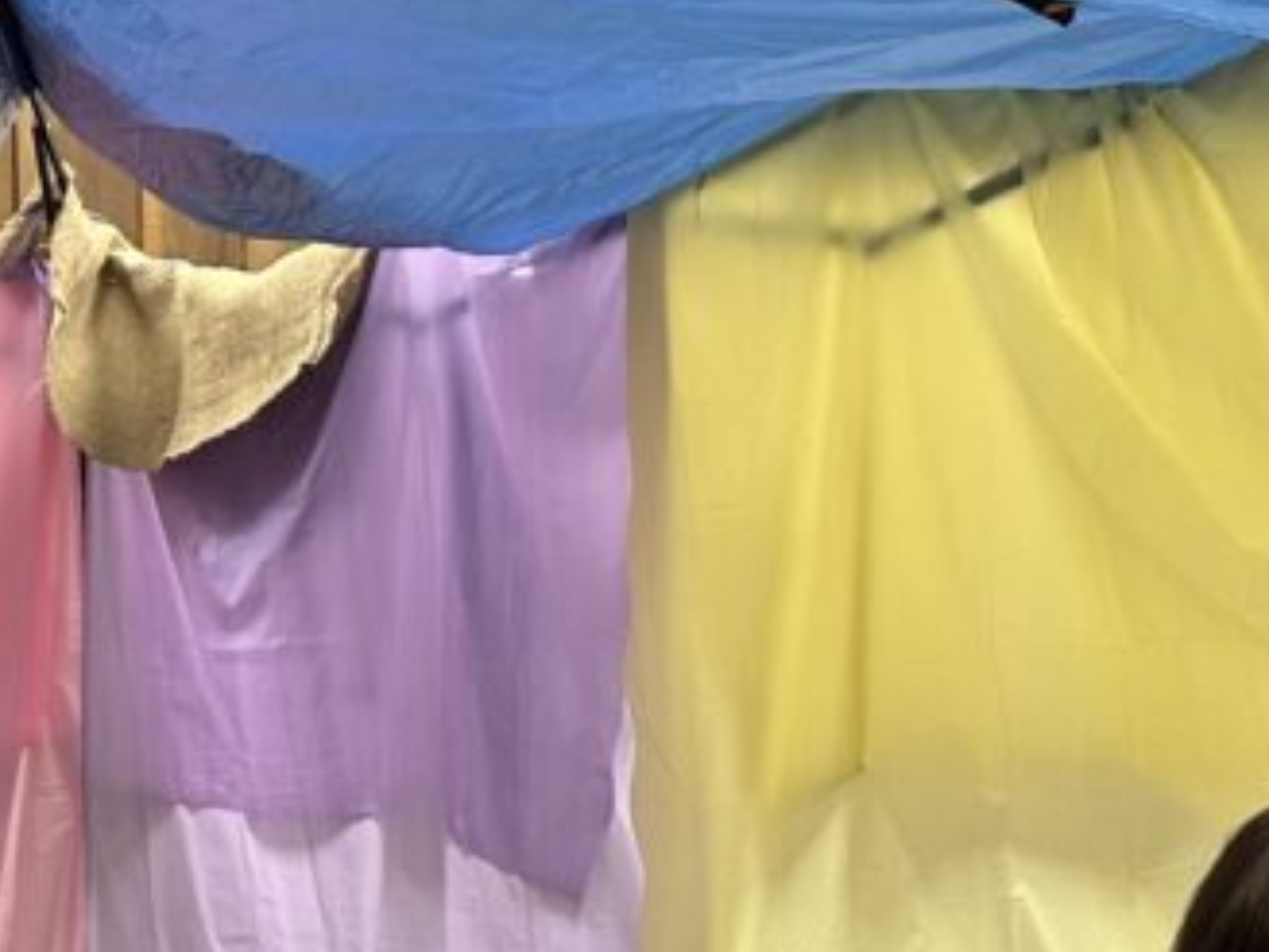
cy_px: 1397
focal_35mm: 75
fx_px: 2749
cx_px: 101
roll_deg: +0.9
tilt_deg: -13.5
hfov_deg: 25.1
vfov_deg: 17.7
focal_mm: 6.86
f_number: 1.78
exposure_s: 1/60
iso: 320
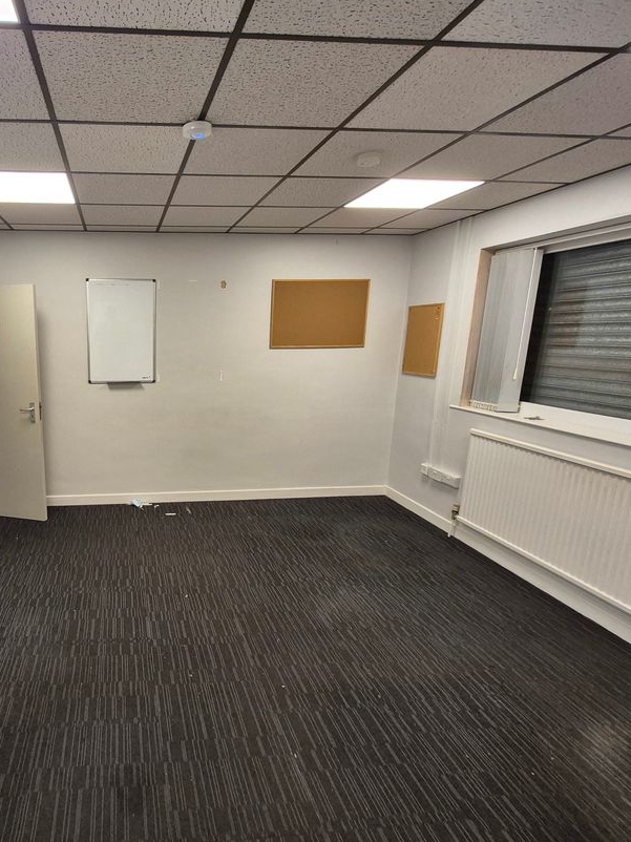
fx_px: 438
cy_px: 414
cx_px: 142
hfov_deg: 66.1
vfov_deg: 87.8
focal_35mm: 18
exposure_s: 1/50
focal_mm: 1.74
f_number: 2.2
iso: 100
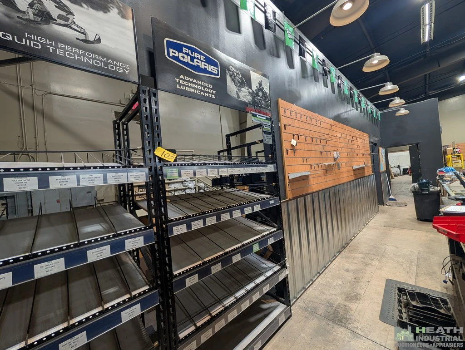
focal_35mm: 12
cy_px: 175
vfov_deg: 94.6
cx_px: 232
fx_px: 161
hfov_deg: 110.5
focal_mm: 2.02
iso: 51
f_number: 1.7
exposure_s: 1/60
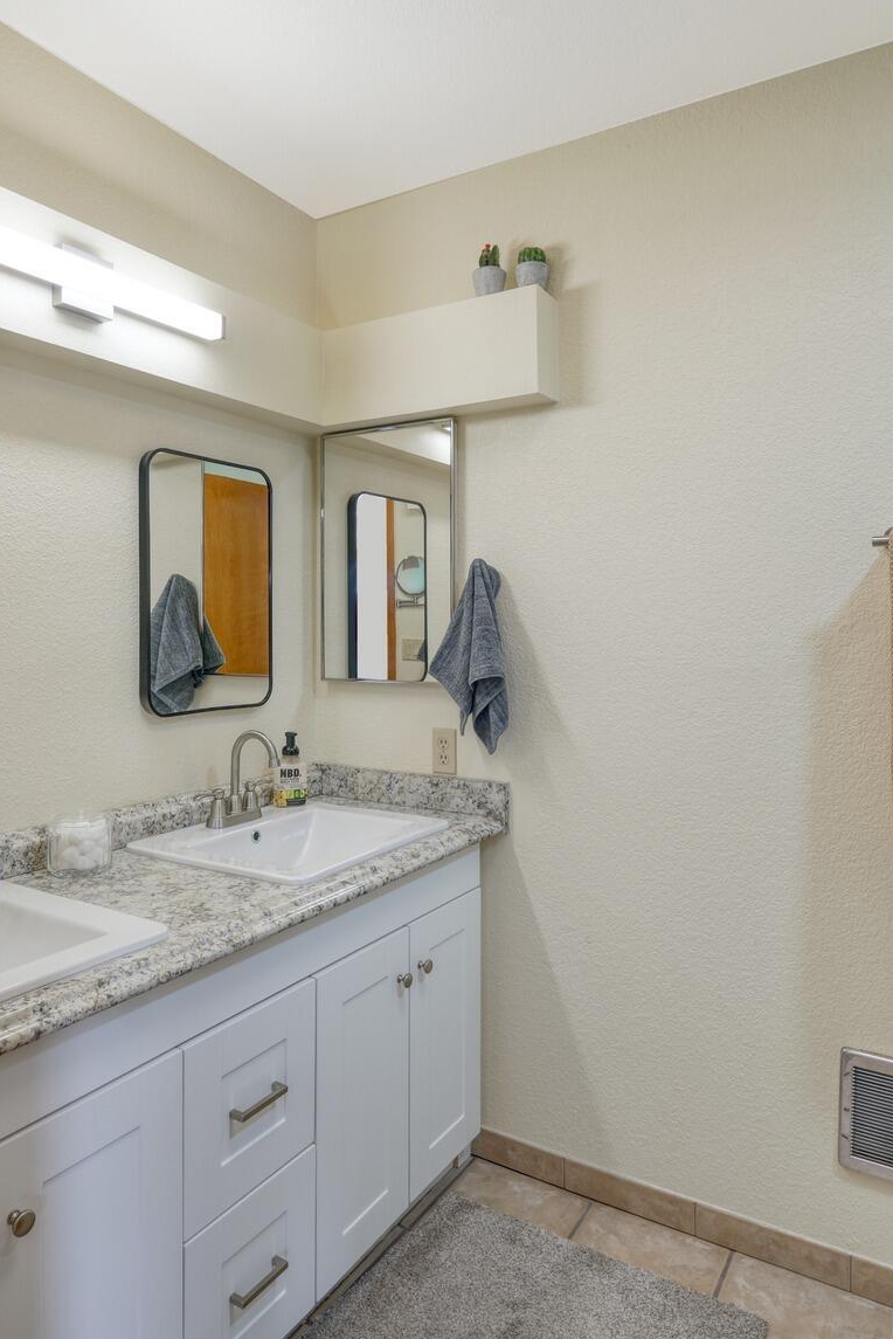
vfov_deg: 78.6
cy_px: 654
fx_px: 818
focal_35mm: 22
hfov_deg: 57.2
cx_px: 424
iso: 400
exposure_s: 1/1.67
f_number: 9
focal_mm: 14
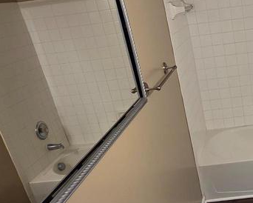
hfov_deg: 42.1
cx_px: 247
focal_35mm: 38
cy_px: 116
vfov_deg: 39.1
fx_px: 285
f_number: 2.2
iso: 200
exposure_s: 1/60
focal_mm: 2.2
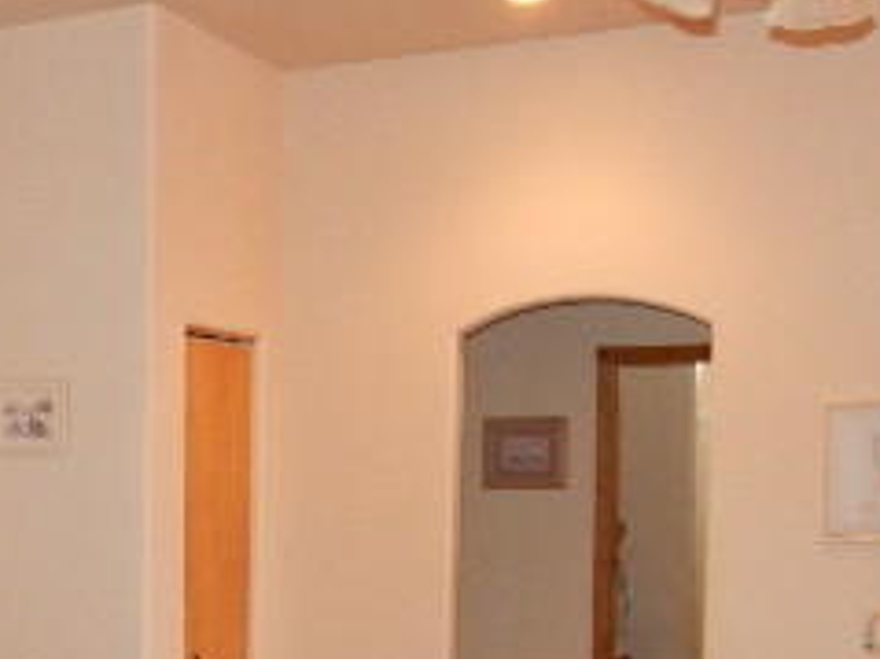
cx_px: -11
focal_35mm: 67
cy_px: 560
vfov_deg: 21.5
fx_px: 1702
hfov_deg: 27.3
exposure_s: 1/30
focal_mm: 4.5
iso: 450
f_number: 3.7
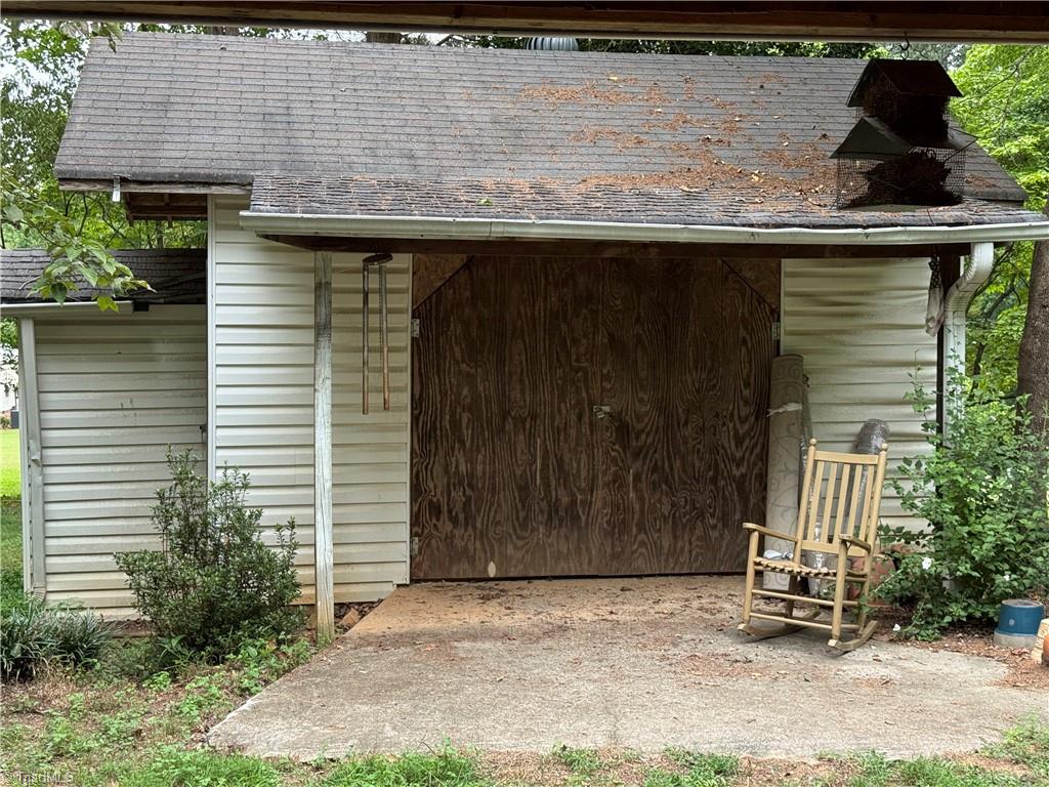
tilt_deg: -2.5
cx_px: 524
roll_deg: +2.3
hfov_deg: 39.7
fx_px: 1455
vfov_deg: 30.3
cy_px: 394
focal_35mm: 48
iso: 100
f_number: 1.78
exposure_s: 1/60
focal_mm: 6.76
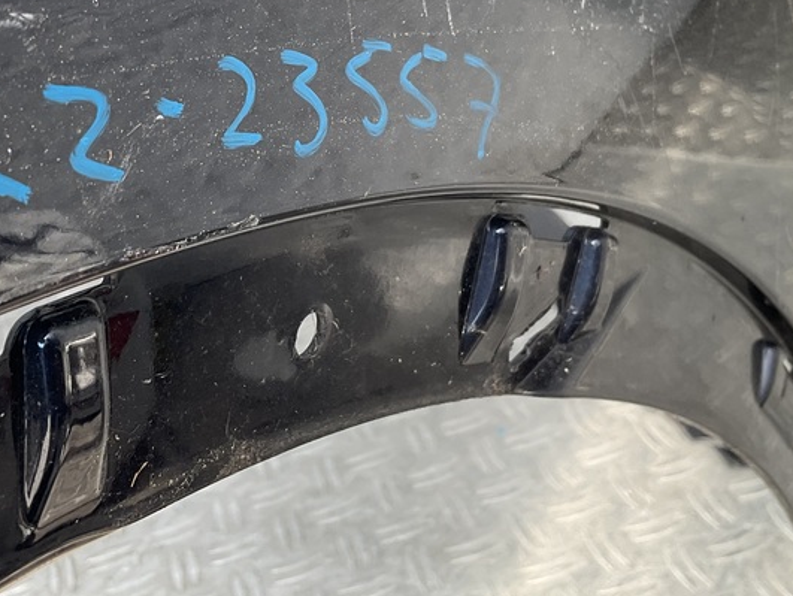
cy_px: 118
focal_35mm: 55
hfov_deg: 34.8
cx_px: 314
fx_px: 1261
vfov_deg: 26.1
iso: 16
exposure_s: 1/119
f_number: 1.8
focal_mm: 3
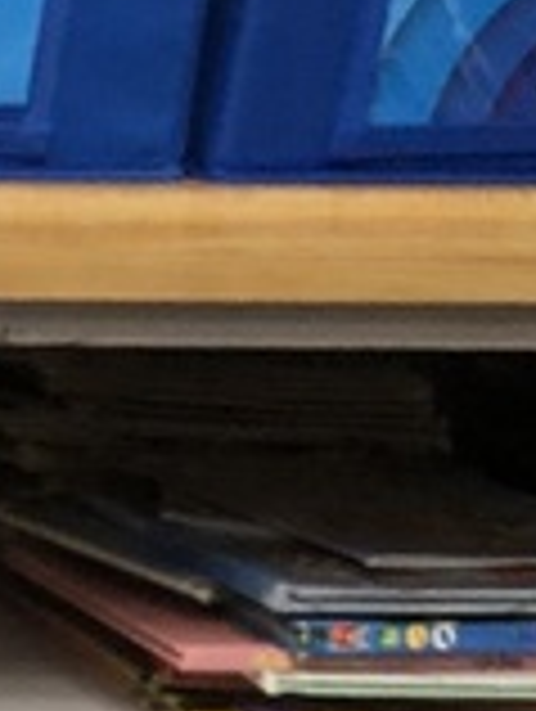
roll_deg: -1.8
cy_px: 1773
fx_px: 3727
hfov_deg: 7.3
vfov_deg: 9.5
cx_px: -1072
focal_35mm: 181
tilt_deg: -28.8
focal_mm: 3.99
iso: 25
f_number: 1.8
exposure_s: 1/30
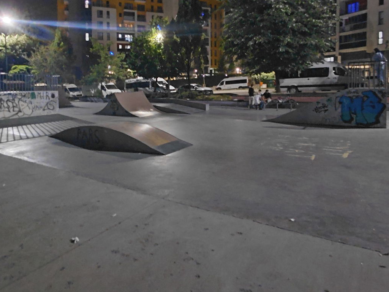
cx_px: 179
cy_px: 100
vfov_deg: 53.9
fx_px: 281
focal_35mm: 25
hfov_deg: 69.3
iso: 800
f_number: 2.2
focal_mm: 1.64
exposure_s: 1/9.09
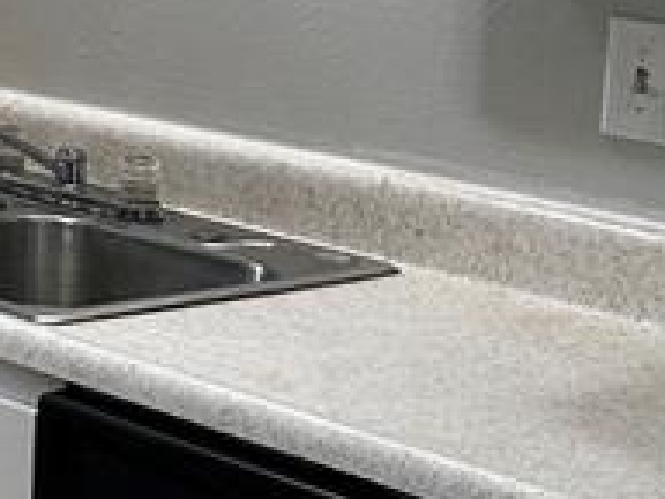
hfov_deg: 13.1
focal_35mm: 128
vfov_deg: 11.3
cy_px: -135
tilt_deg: -4.9
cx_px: -703
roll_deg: -1.1
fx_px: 2459
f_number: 1.78
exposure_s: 1/60
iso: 125
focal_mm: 6.86
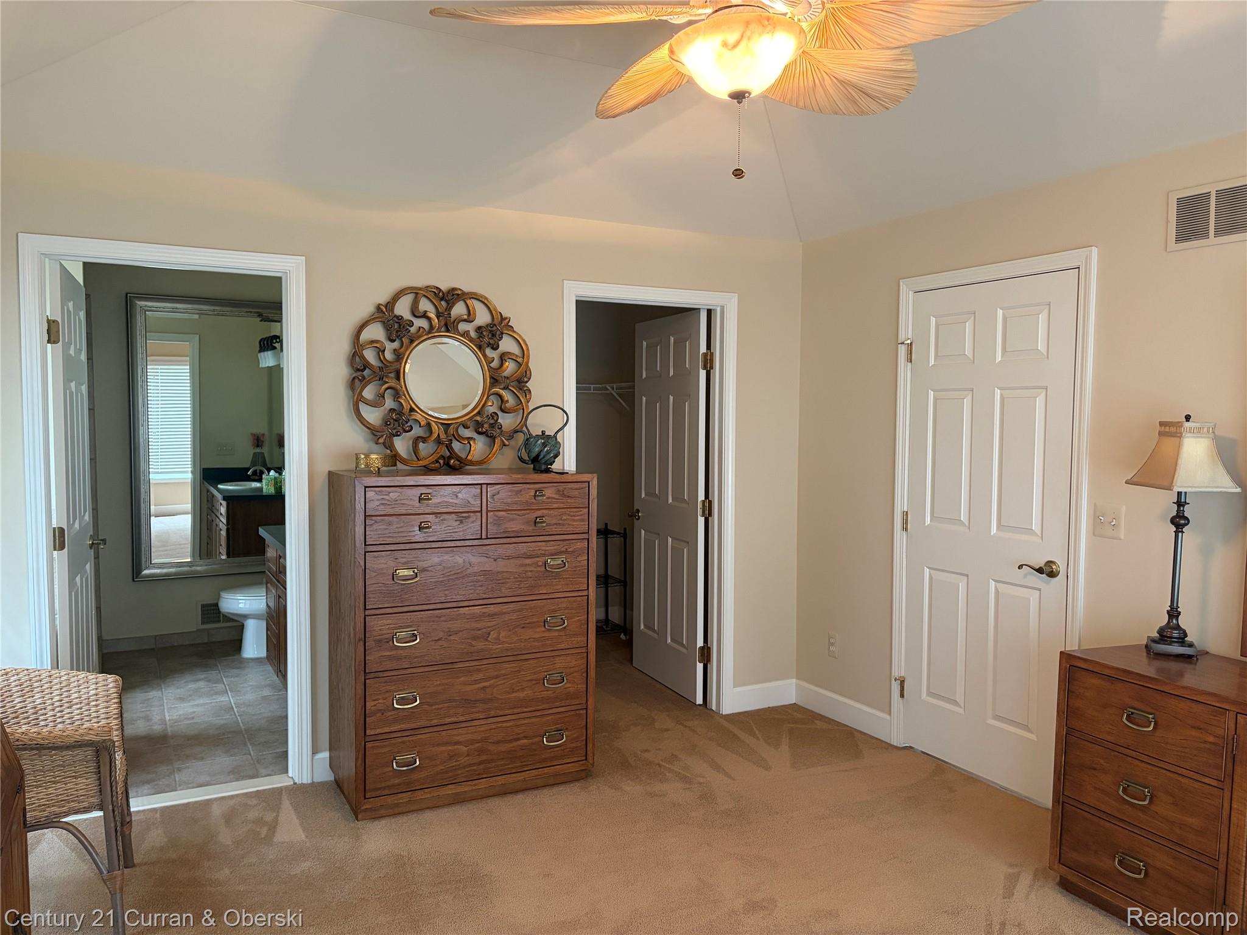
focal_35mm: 26
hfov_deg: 67.3
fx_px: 937
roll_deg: +0.4
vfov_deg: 53.1
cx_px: 624
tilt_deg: -3.1
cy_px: 468
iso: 250
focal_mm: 5.96
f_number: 1.6
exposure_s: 1/60
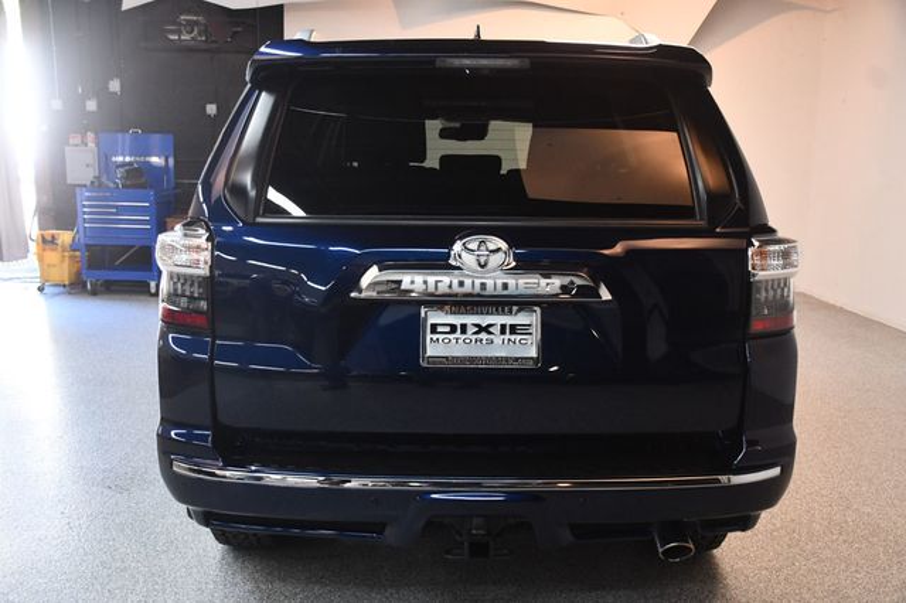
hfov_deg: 53.2
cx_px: 453
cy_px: 302
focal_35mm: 36
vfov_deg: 36.8
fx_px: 905
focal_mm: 24
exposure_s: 1/125
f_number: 3.8
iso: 2000
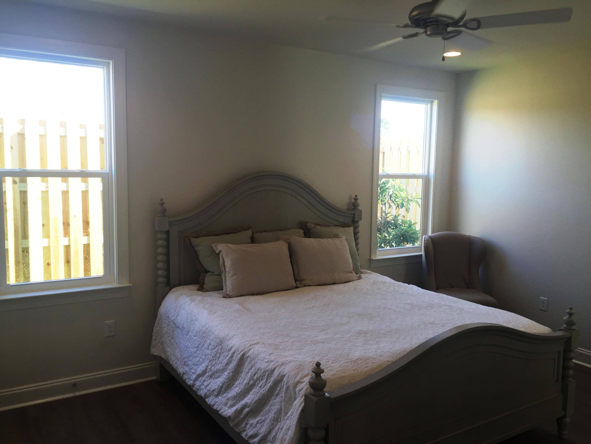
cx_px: 296
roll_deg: -1.7
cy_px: 222
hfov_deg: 61.7
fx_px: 495
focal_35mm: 29
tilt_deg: -7.2
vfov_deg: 48.2
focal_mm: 4.15
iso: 50
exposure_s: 1/120
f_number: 2.2
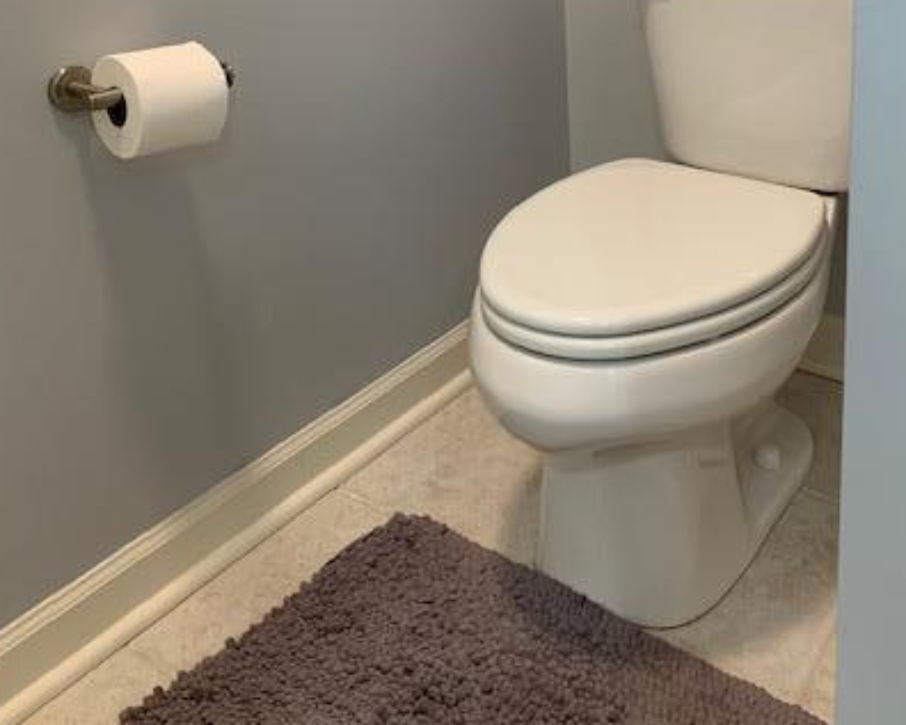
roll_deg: +3.8
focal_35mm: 41
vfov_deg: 34.6
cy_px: 85
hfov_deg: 44.7
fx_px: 1100
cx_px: 517
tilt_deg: -15.3
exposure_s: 1/60
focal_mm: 4.25
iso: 125
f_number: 1.8
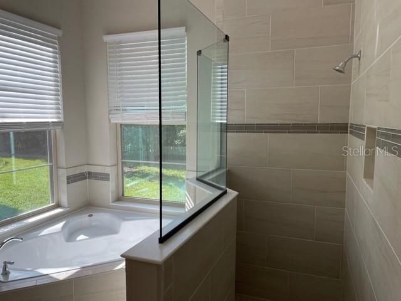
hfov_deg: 67.3
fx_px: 301
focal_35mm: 26
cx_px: 200
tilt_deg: -4.5
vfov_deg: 53.1
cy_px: 150
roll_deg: +1.0
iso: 32
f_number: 1.6
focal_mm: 4.2
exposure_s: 1/264
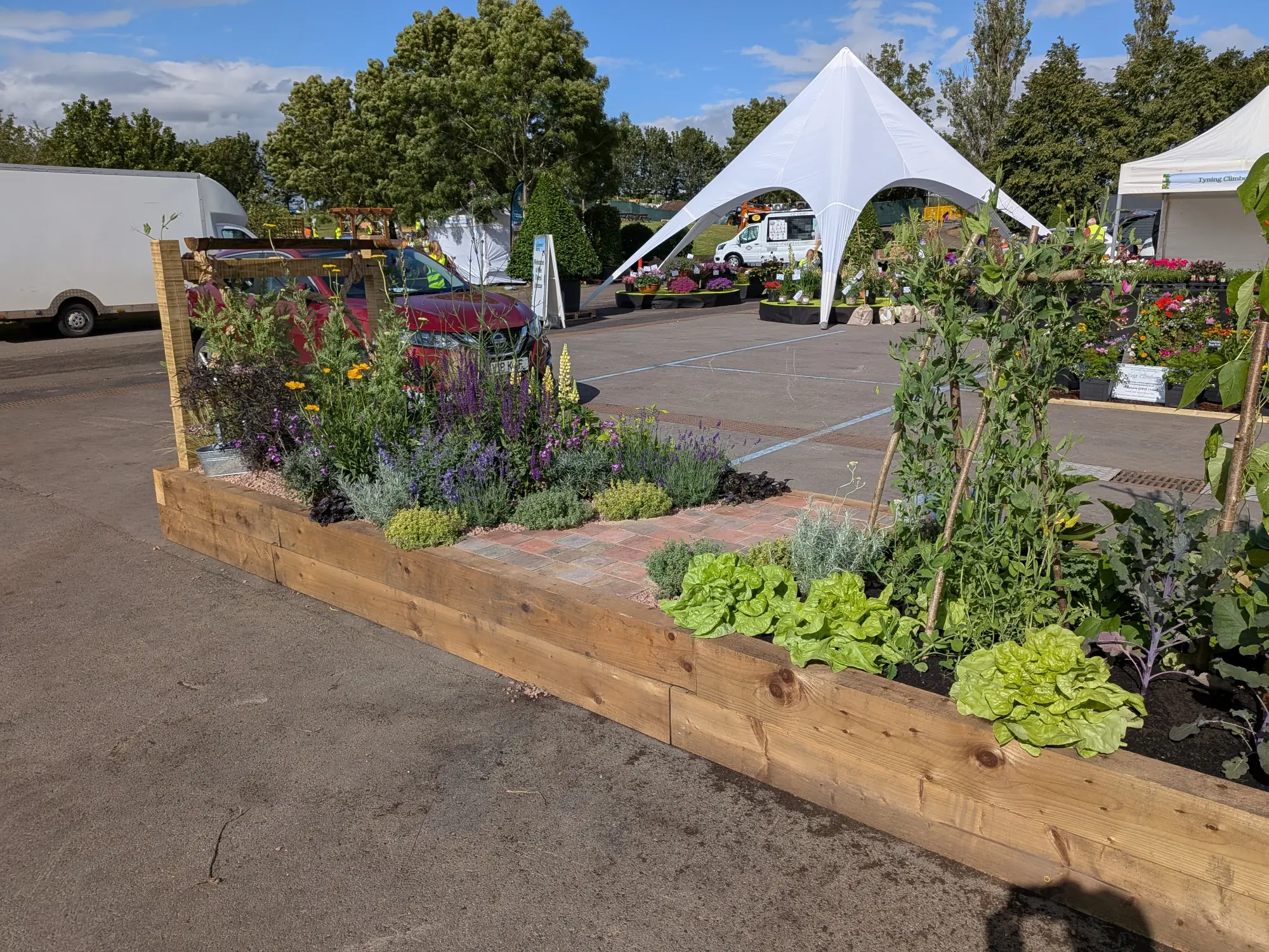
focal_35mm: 24
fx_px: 880
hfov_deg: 71.6
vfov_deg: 56.8
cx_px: 634
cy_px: 476
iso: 25
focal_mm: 4.53
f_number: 1.7
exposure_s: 1/3690
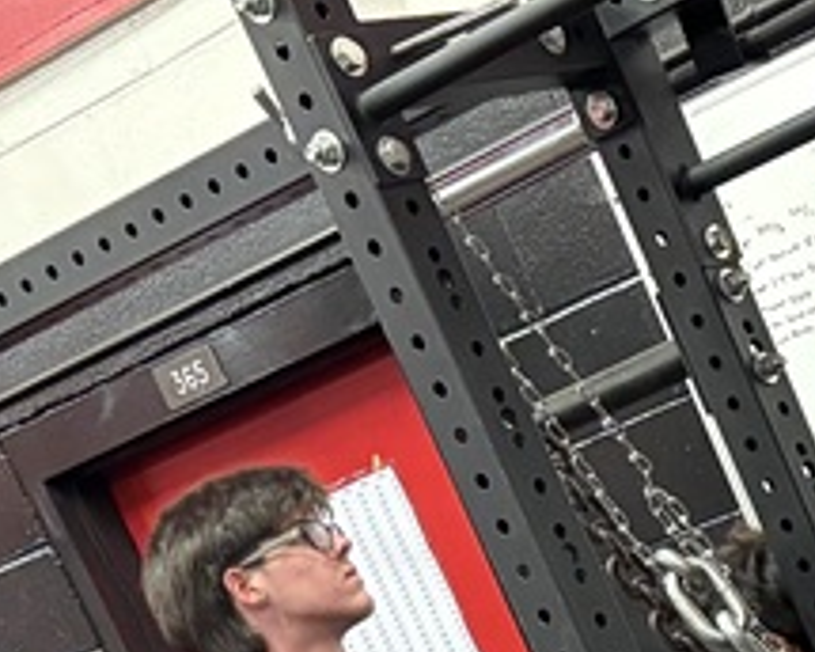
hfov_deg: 14.2
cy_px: 1209
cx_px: 1418
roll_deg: +21.2
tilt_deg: -15.6
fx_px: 2919
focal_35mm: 121
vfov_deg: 11.7
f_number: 1.6
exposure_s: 1/60
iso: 400
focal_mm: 5.96
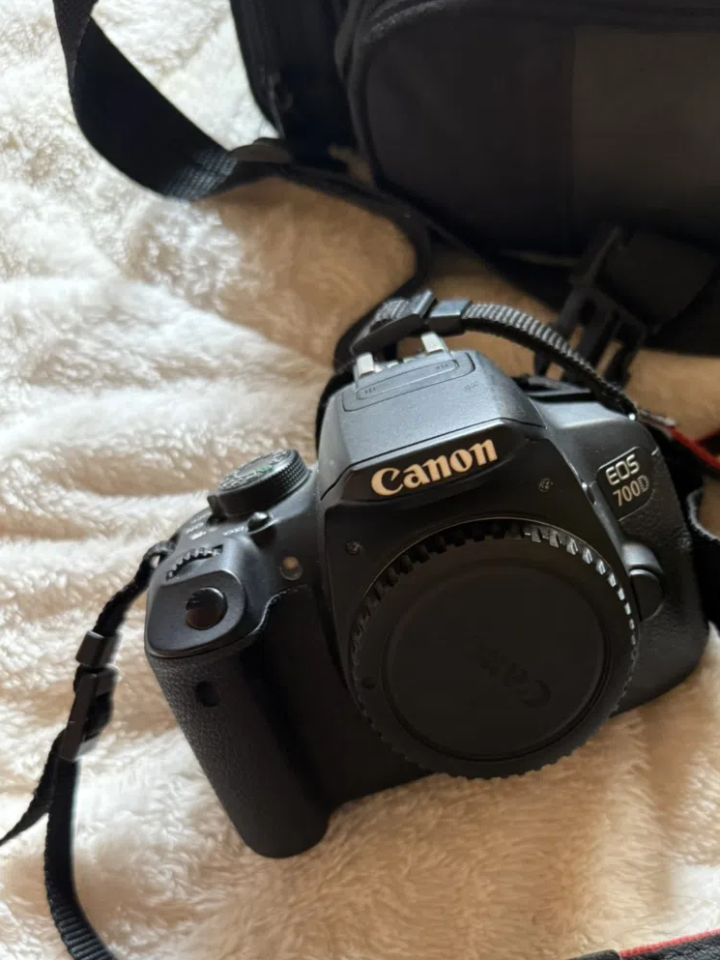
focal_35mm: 33
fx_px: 915
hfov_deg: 42.4
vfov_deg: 54.8
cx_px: 477
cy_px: 596
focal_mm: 6.76
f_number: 1.78
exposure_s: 1/43
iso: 800
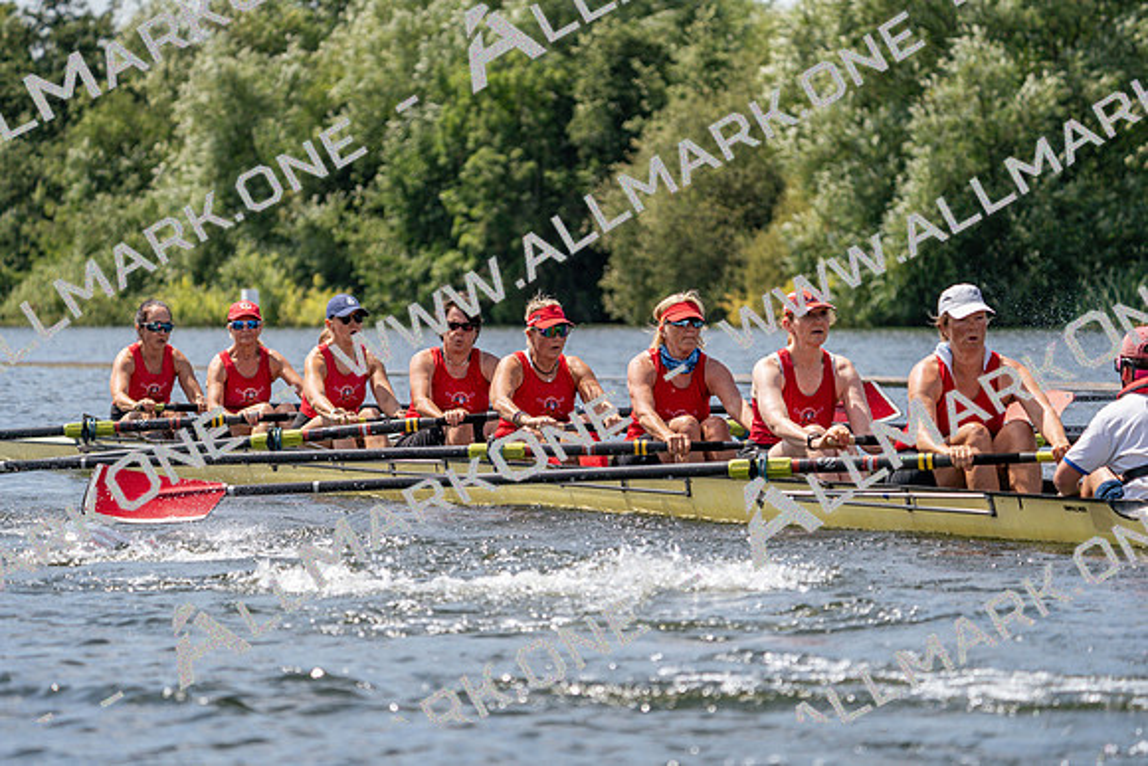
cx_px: 574
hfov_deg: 10.3
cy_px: 383
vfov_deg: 6.9
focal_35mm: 200
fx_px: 6379
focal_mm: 200
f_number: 5.6
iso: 250
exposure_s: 1/2000
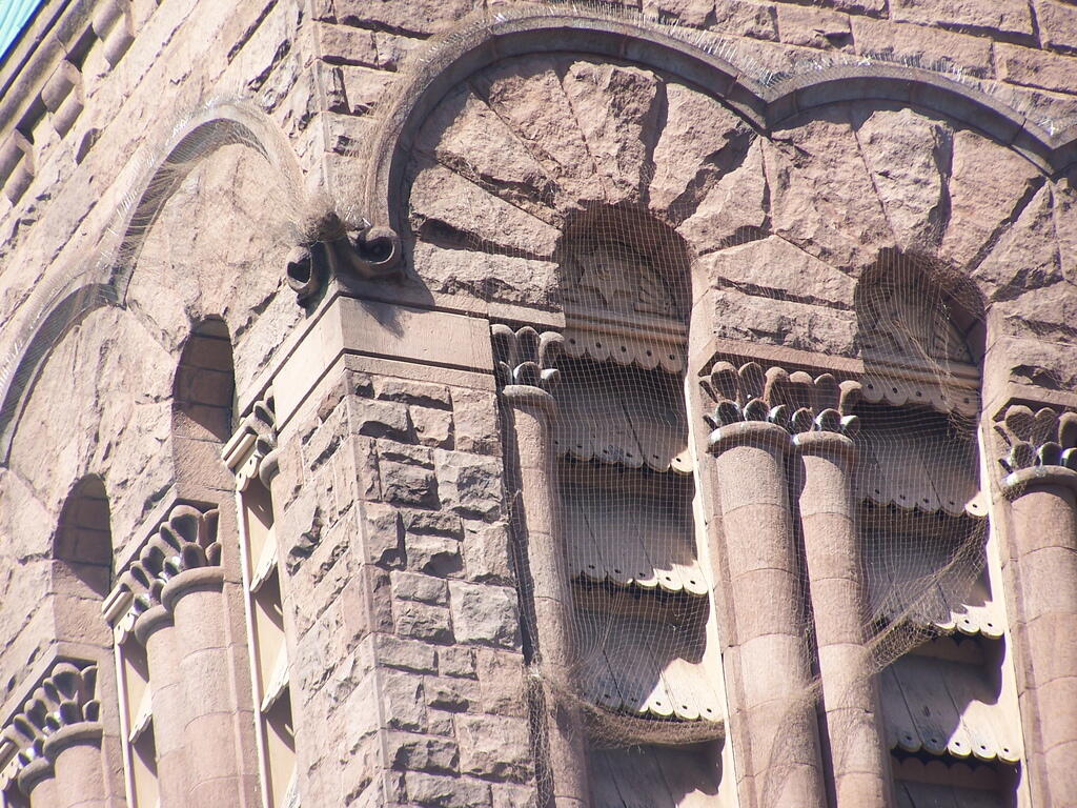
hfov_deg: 6.9
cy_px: 404
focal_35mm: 288
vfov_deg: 5.2
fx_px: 8960
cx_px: 538
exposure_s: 1/320
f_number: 3.6
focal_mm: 47.7
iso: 80
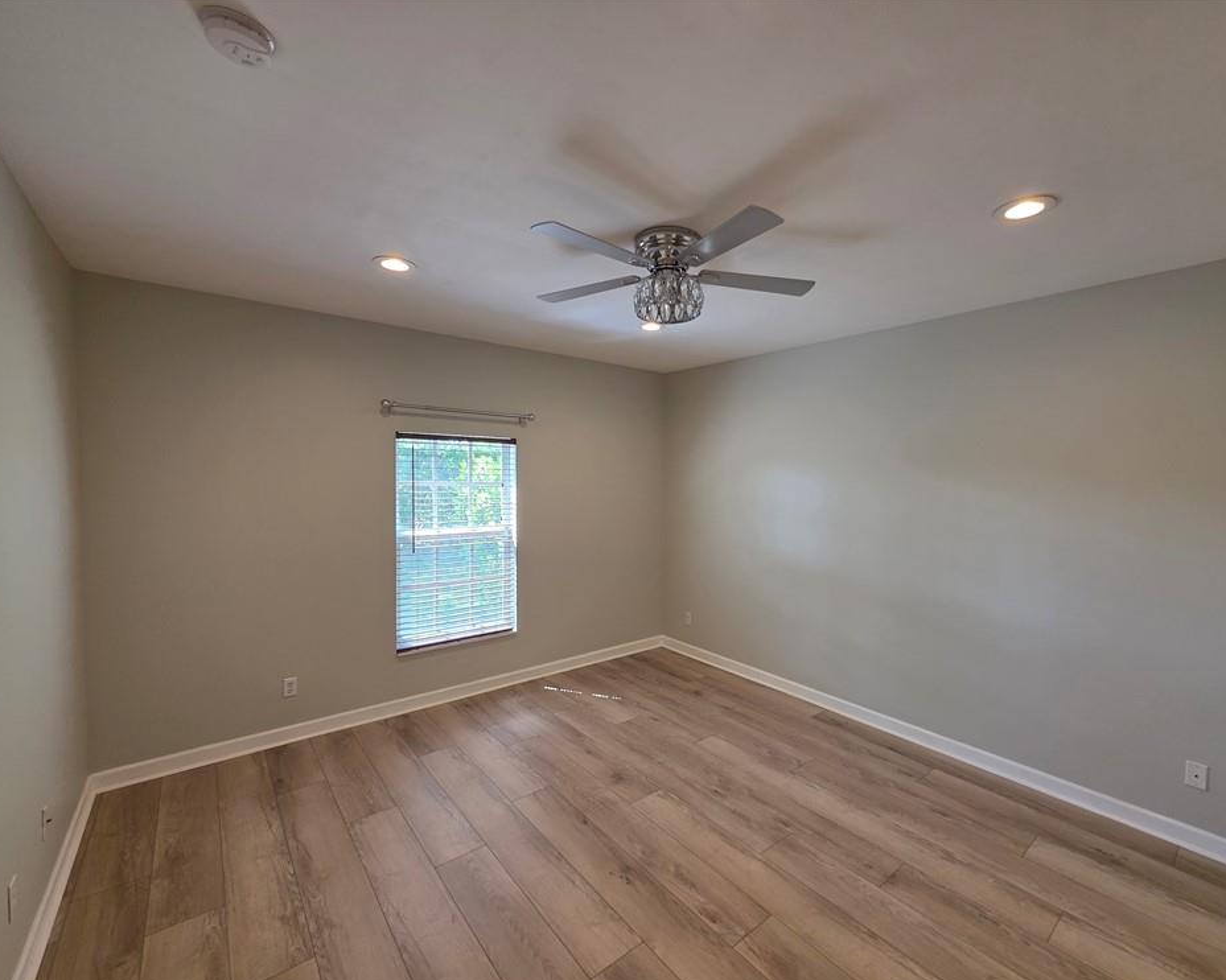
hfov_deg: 100.5
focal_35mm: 14
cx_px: 658
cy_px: 502
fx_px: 508
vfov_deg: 87.9
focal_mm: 2.2
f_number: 1.9
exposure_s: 1/120
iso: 125
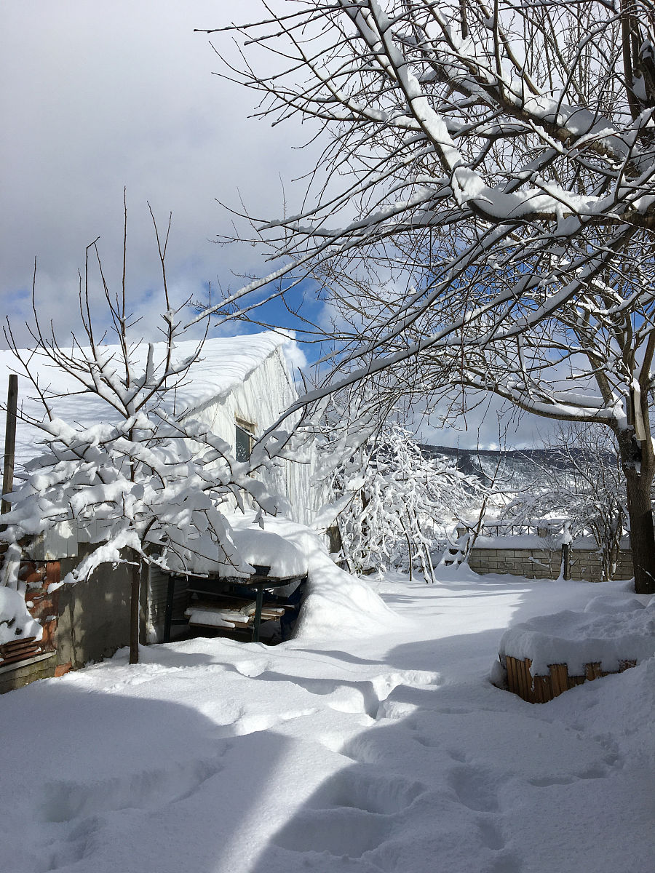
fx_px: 732
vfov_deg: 61.7
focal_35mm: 29
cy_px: 436
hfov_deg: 48.2
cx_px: 328
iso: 25
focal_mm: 4.15
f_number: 2.2
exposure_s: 1/3846
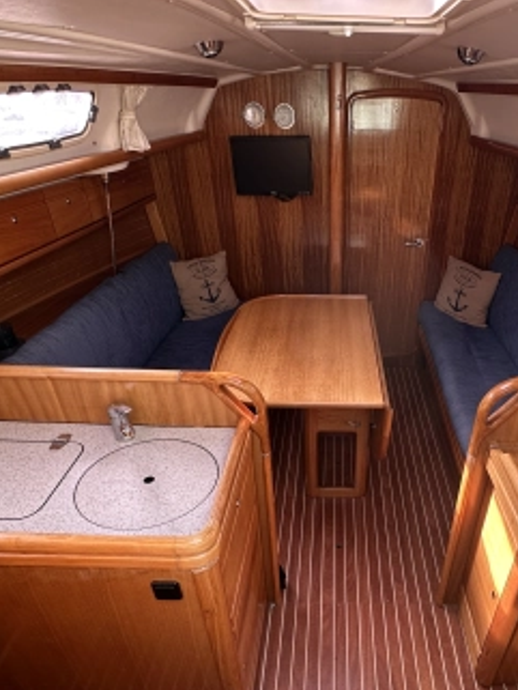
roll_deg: -0.1
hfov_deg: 55.6
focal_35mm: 24
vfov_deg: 70.1
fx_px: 479
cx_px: 346
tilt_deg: -35.7
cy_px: 442
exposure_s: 1/99
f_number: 2.2
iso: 125
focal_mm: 2.22
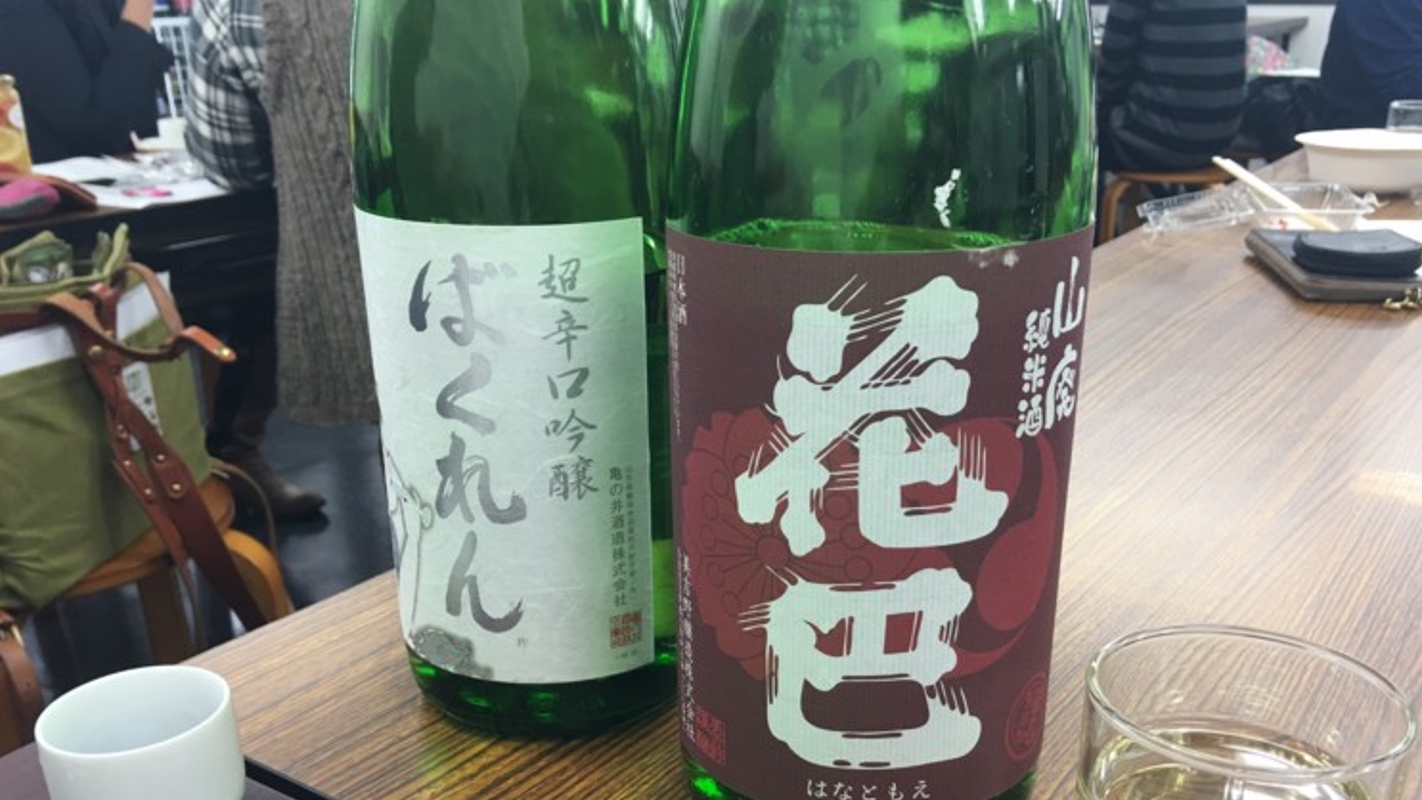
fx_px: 1282
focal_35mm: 34
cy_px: 544
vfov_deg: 34.3
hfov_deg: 58.0
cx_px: 735
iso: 32
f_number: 2.2
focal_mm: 4.15
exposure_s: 1/30
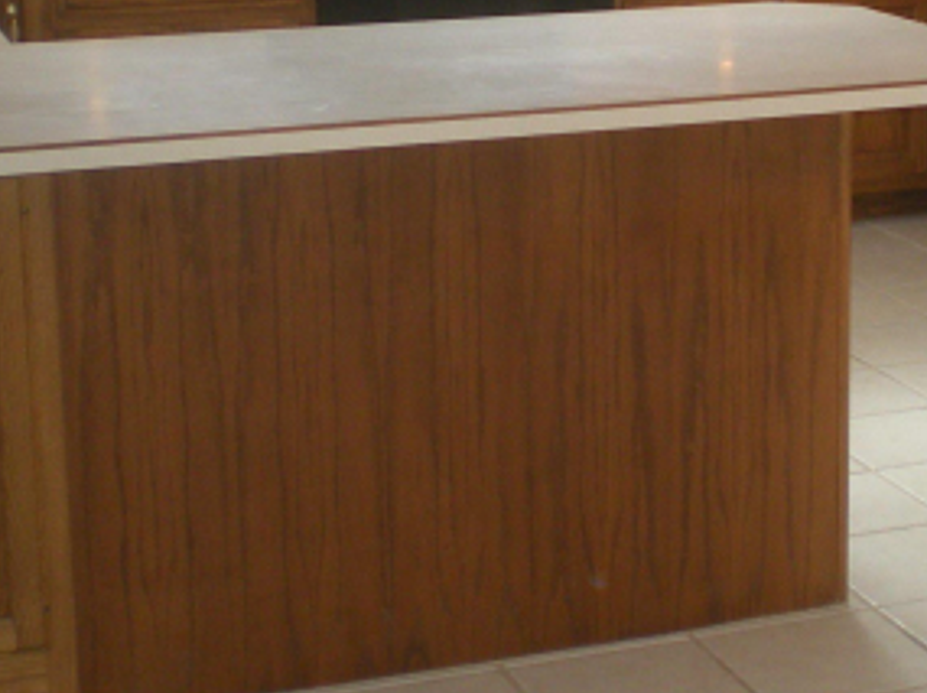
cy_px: 46
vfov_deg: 16.3
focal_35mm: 89
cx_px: 759
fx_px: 2380
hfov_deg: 21.7
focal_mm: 6.3
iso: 158
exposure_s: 1/51.4
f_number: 3.1
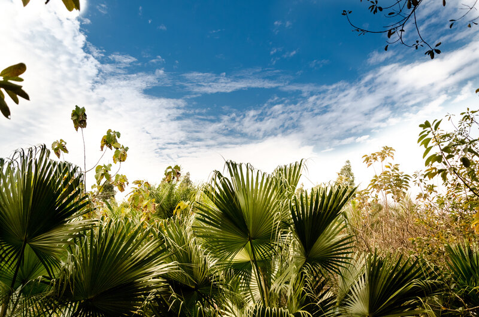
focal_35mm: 27
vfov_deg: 47.7
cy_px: 158
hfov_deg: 67.5
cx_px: 240
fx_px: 359
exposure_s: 1/3200
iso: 250
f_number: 4
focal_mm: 18
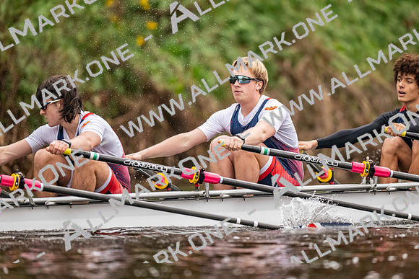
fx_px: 6985
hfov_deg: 3.4
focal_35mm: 600
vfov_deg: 2.3
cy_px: 140
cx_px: 210
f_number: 4
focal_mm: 600
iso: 4000
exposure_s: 1/2500
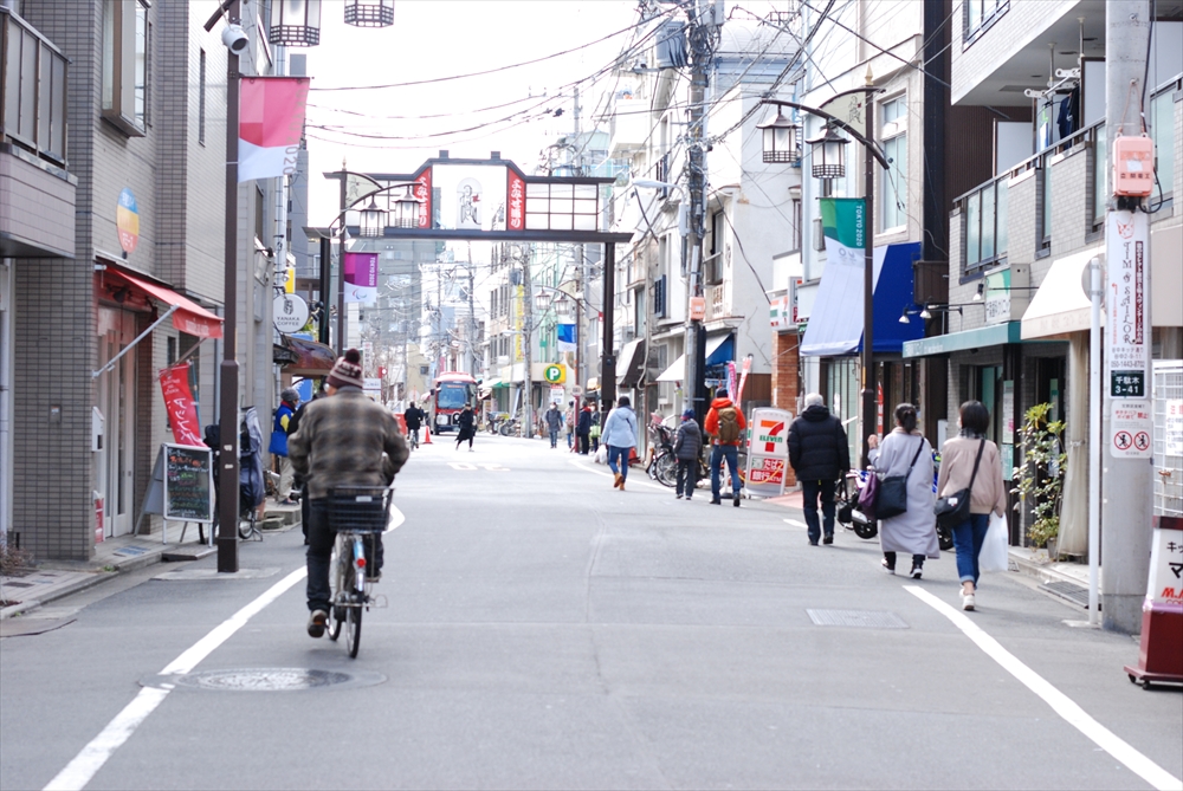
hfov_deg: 27.0
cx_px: 592
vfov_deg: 18.2
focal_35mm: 75
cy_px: 396
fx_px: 2467
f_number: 5.6
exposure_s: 1/500
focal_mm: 50
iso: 400
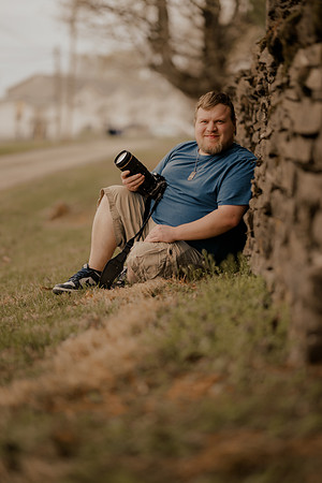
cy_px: 242
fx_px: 1140
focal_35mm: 85
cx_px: 161
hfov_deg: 16.1
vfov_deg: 23.9
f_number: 1.4
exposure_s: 1/1250
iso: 125
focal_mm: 85
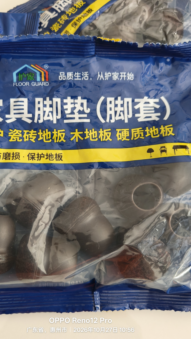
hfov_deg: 42.8
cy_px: 173
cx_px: 81
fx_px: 243
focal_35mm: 27
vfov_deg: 69.9
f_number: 1.8
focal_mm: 5.59
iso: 500
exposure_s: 1/77.4
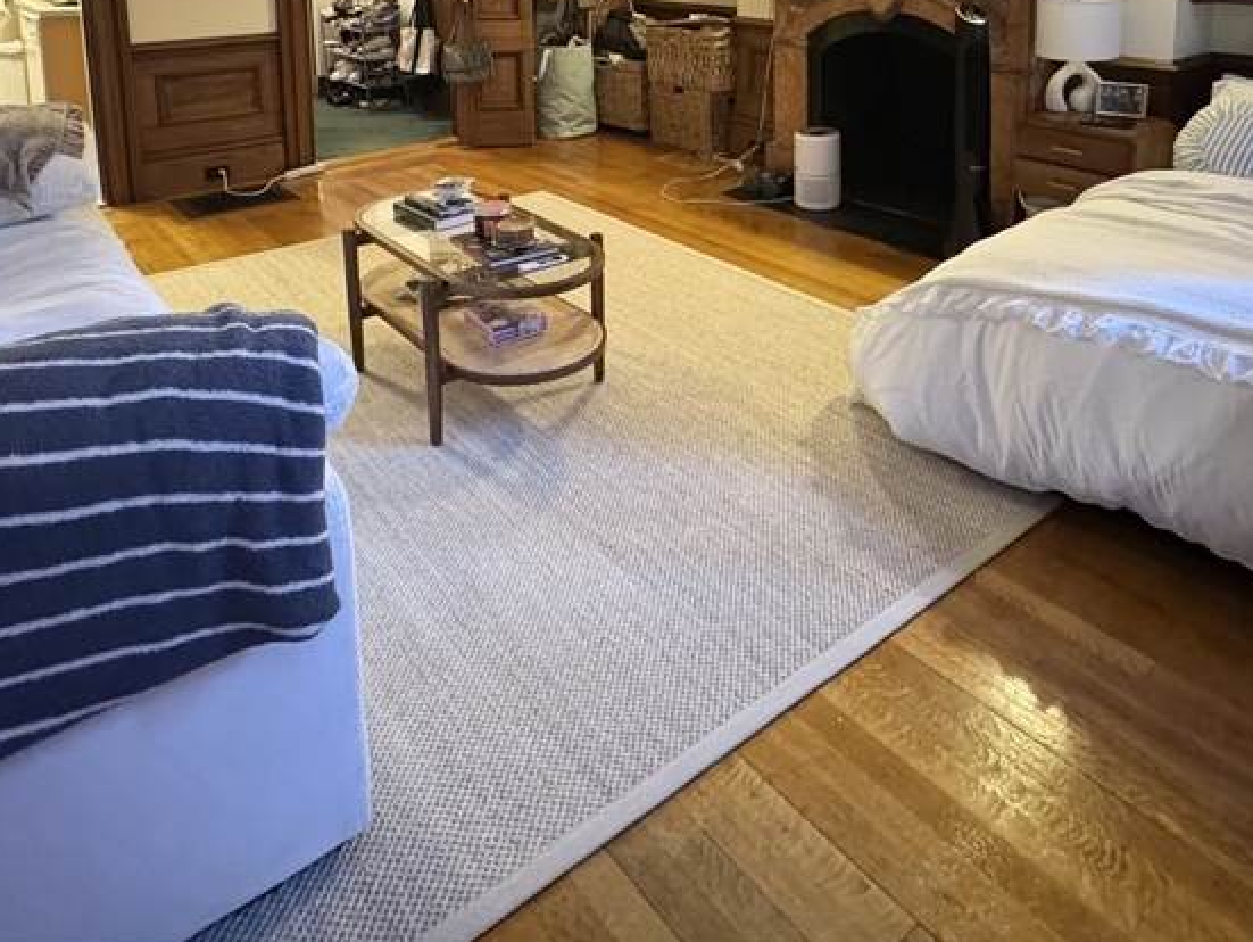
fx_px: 942
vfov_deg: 47.2
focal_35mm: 26
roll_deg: +0.6
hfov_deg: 67.1
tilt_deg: -9.7
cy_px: 75
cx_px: 682
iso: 1000
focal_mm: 2.22
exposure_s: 1/60
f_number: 2.2
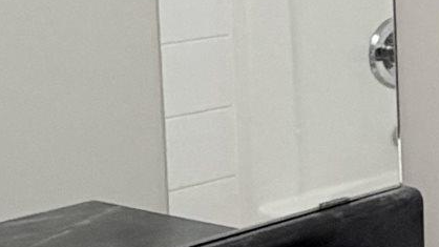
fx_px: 1304
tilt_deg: -4.9
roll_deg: +0.3
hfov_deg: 14.3
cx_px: 990
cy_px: -48
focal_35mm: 112
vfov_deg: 10.6
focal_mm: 2.22
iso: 250
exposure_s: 1/120
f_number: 2.2
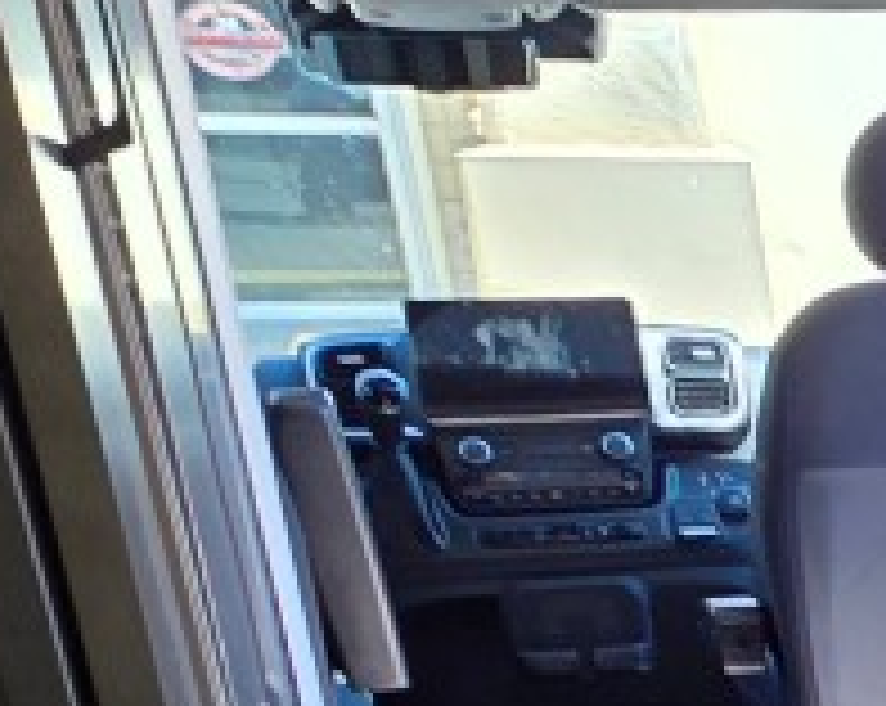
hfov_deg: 12.8
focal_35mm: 90
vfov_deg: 16.1
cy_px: 931
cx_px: 2395
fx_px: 2356
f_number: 1.9
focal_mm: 2.2
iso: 50
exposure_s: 1/120
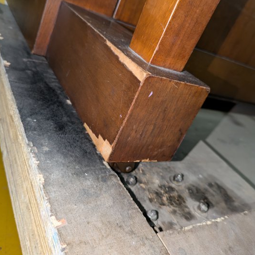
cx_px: 128
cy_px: 110
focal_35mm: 30
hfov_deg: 54.0
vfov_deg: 53.9
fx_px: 250
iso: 301
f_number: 1.89
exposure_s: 1/50
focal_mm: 5.43
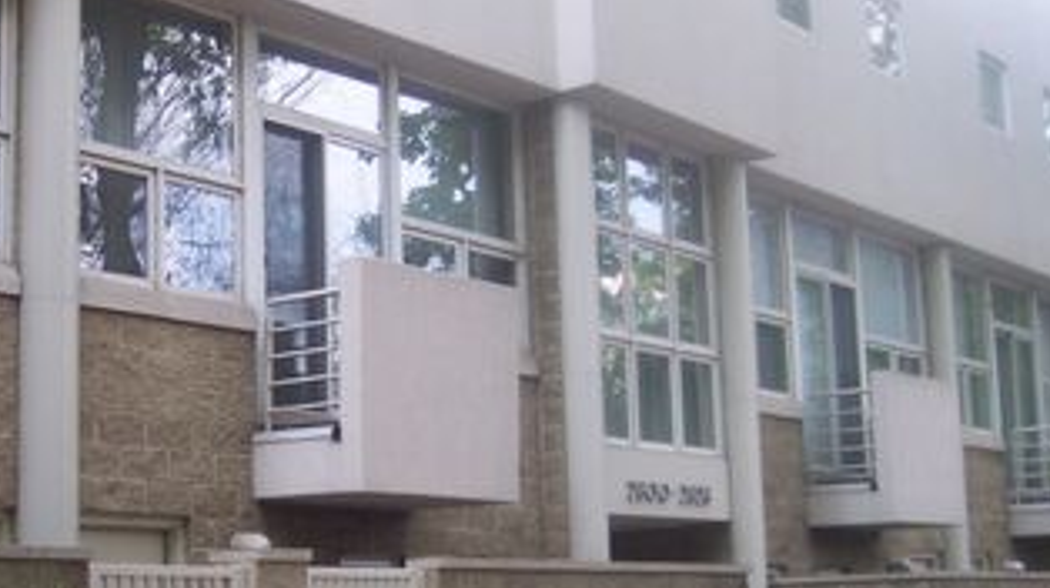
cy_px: 329
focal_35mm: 66
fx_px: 1836
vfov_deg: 18.2
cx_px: 354
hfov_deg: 31.7
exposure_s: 1/180
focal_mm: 8
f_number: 2.8
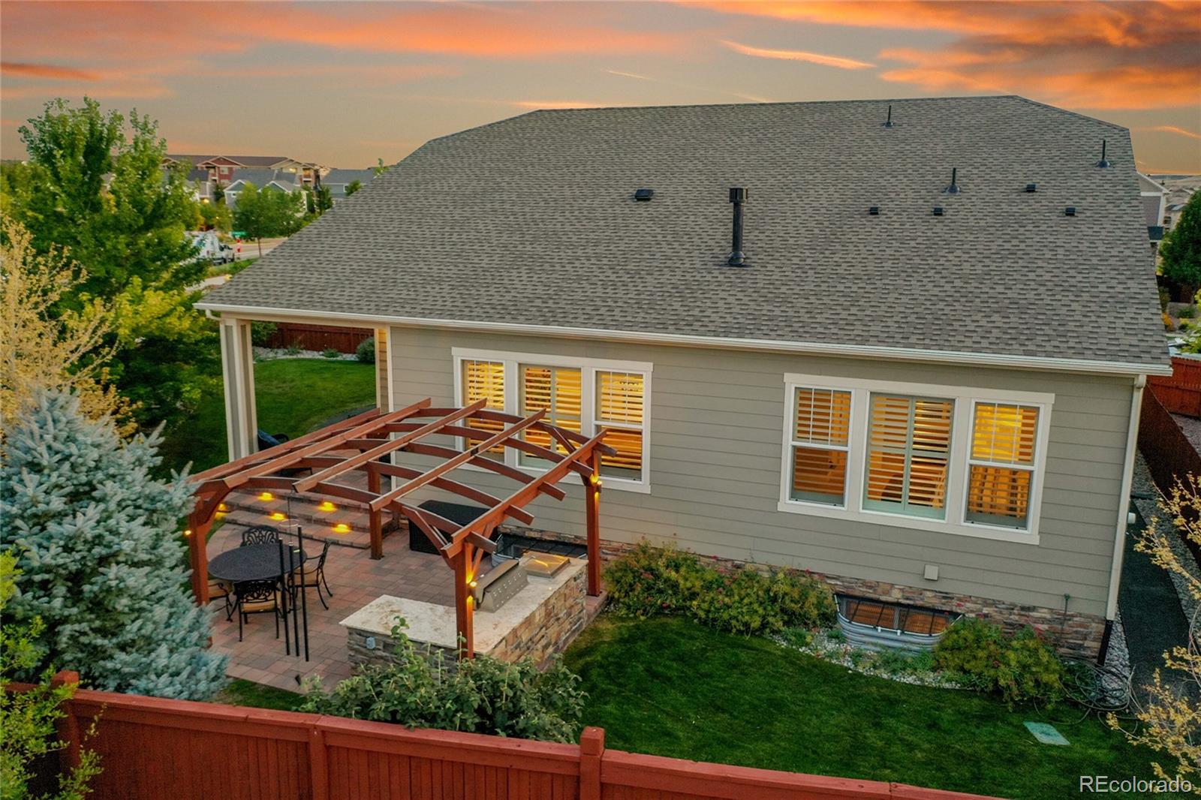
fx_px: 934
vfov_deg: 46.4
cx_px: 600
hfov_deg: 65.5
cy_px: 400
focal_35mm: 28
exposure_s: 1/25
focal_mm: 10.26
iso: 800
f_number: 2.8
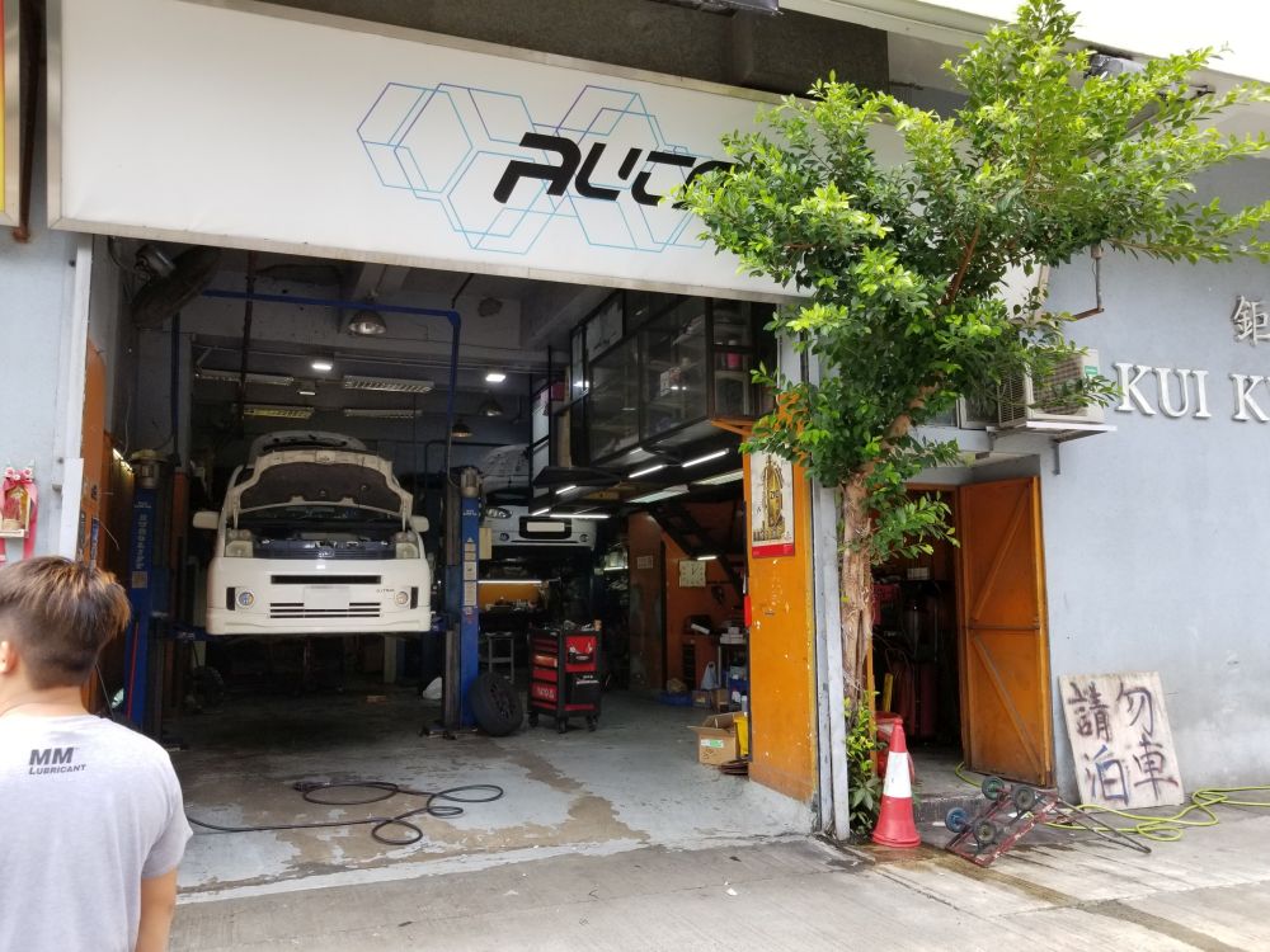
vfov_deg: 53.1
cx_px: 635
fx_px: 954
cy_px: 476
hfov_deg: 67.3
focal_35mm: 26
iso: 50
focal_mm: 4.25
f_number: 1.7
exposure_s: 1/321
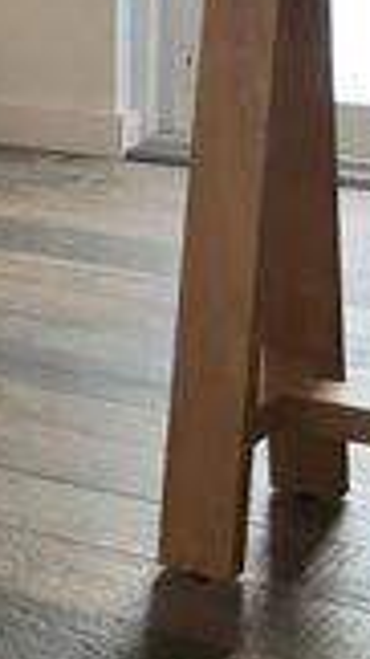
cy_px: -89
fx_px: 2182
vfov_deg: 16.6
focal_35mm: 125
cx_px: -545
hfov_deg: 8.7
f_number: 2.2
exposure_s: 1/40
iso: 32
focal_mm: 4.15
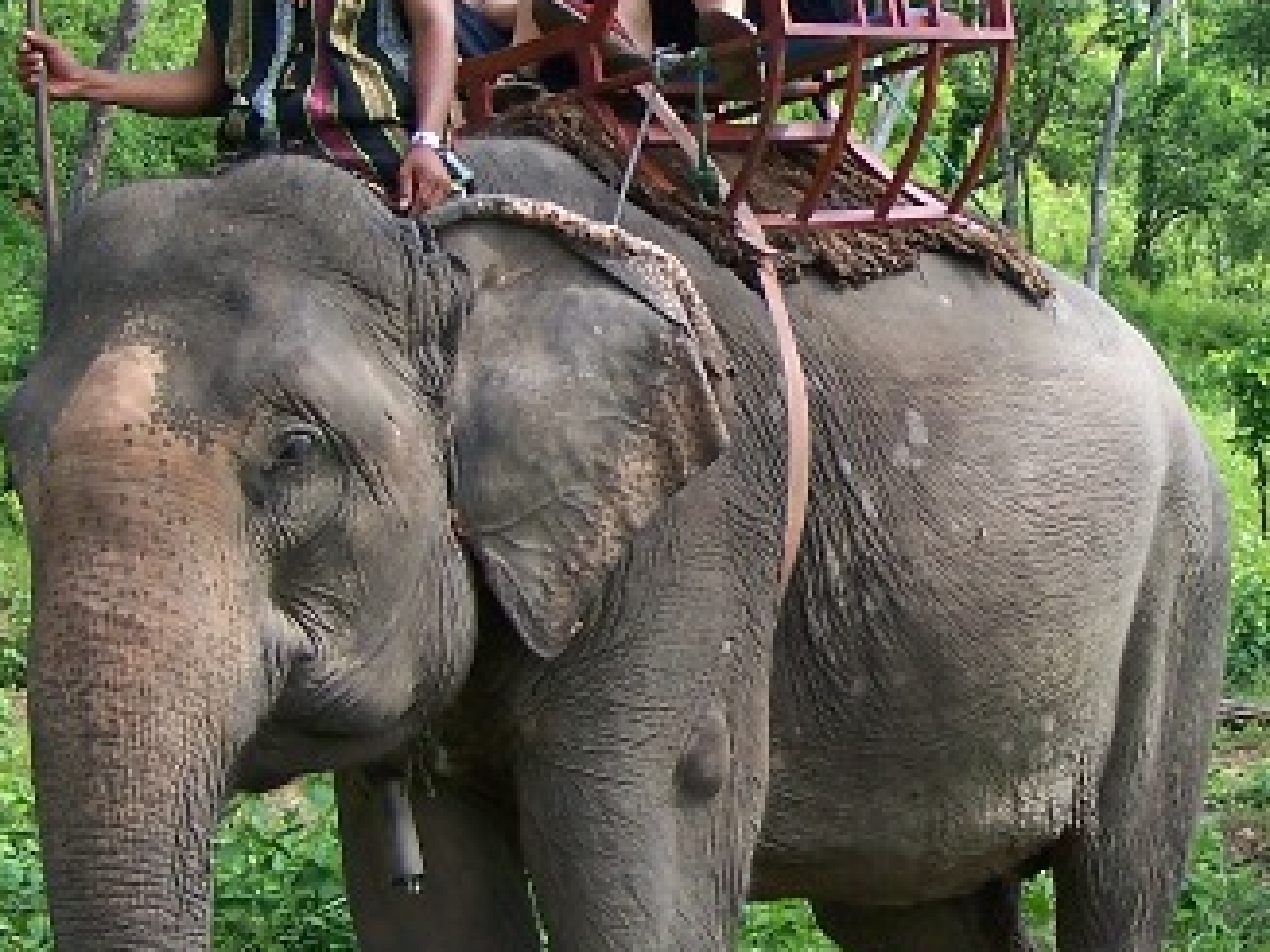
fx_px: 3411
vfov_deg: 15.9
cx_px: 1115
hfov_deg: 20.7
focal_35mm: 93
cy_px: 424
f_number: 2.8
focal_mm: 6.3
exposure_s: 1/250
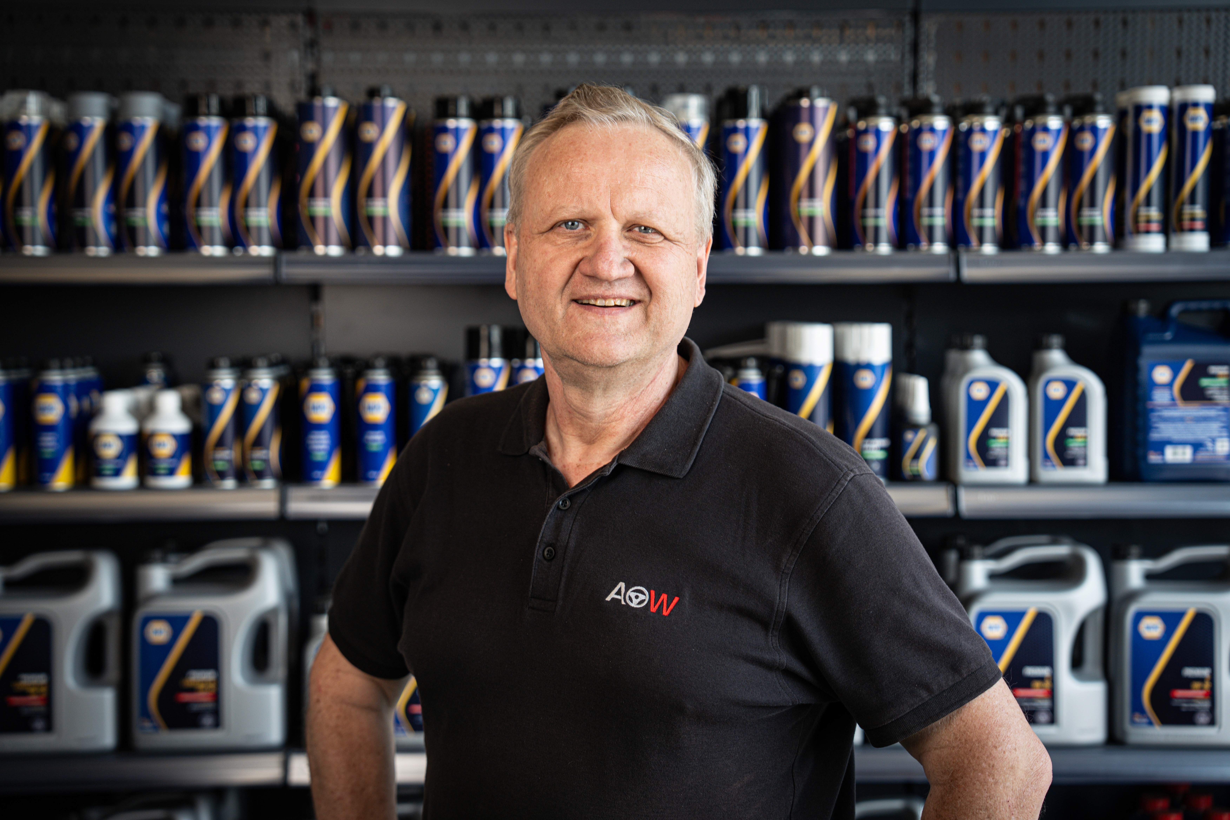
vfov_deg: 25.1
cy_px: 410
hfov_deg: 36.9
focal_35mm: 54
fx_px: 1845
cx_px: 615
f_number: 2.8
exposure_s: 1/160
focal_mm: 54
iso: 500
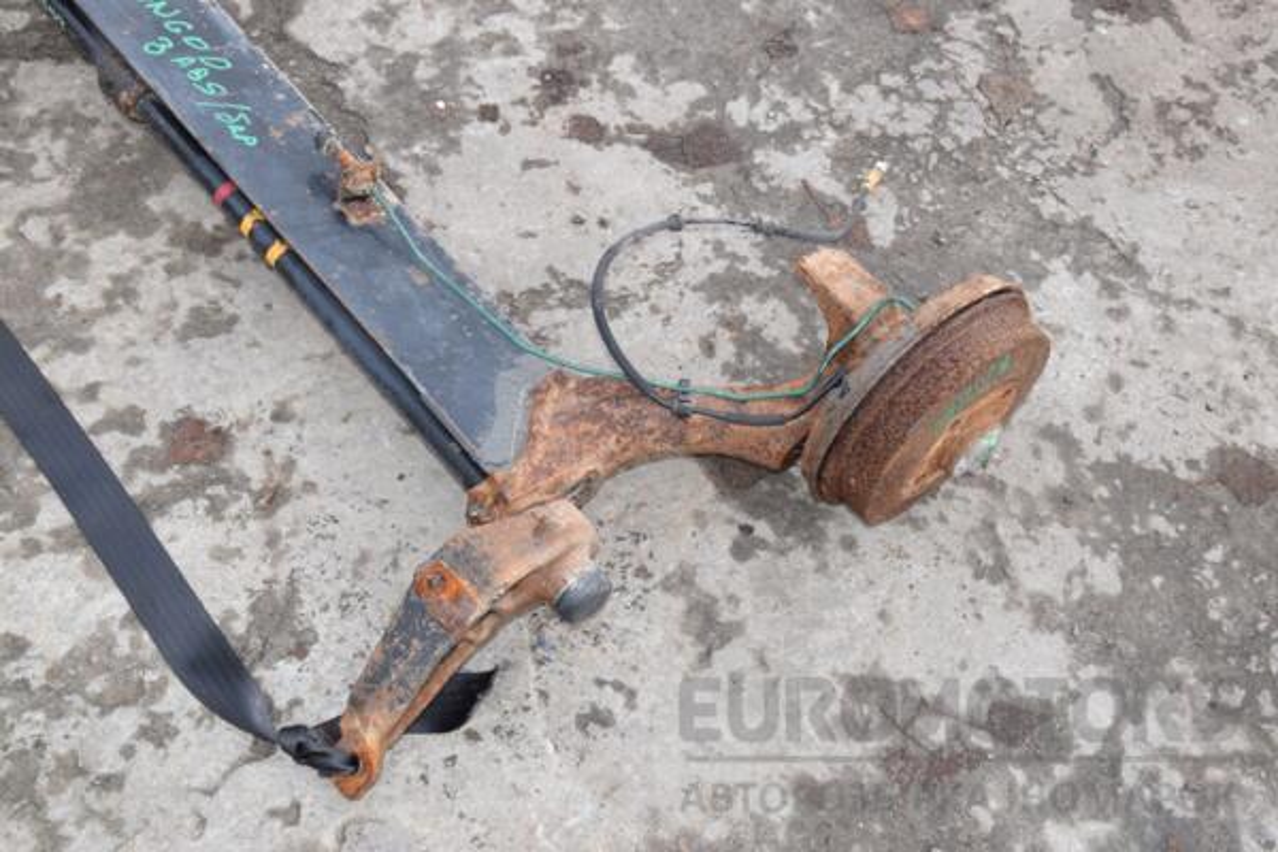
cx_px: 639
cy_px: 426
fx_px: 1704
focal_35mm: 48
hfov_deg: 41.1
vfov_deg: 28.1
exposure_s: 1/200
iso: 800
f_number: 9
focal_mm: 32
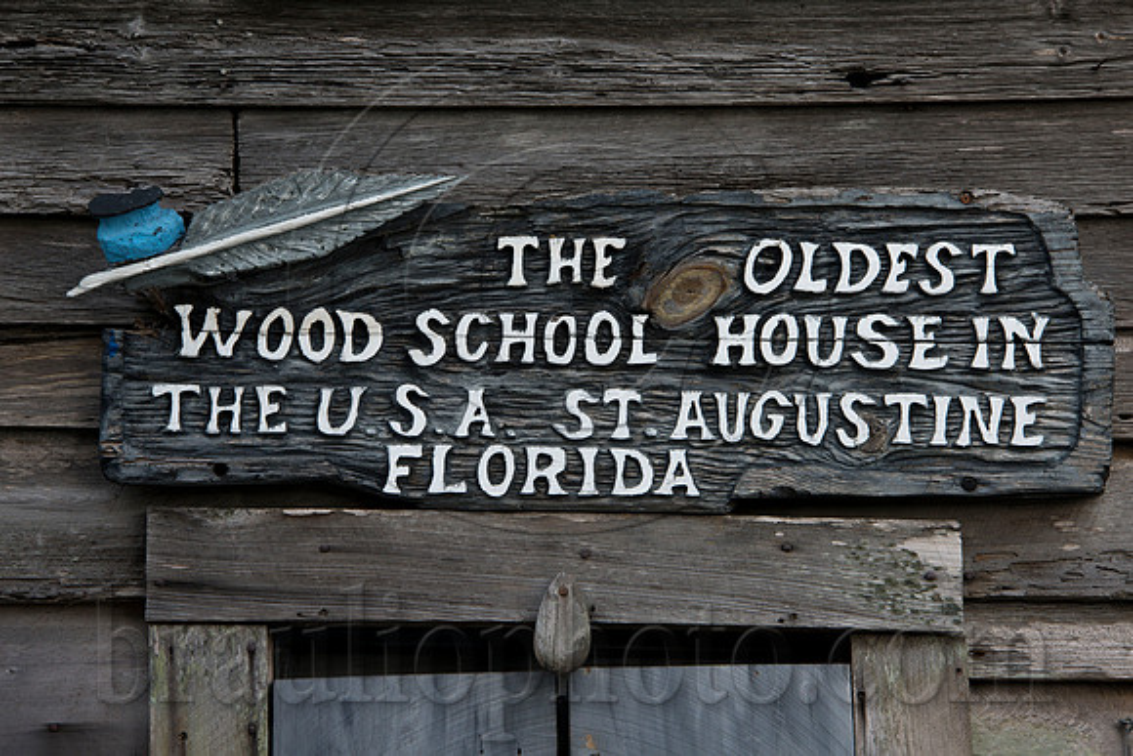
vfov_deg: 8.6
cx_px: 566
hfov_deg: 12.8
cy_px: 378
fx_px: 5036
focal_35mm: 160
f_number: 16
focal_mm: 160
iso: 320
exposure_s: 1/50
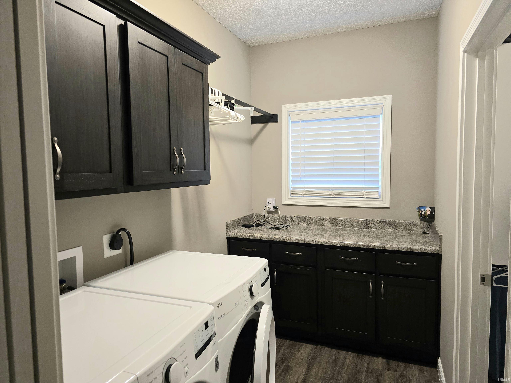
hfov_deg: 73.9
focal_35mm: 23
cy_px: 192
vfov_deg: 58.9
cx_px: 256
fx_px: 340
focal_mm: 6.3
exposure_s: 1/120
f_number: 1.7
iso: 500
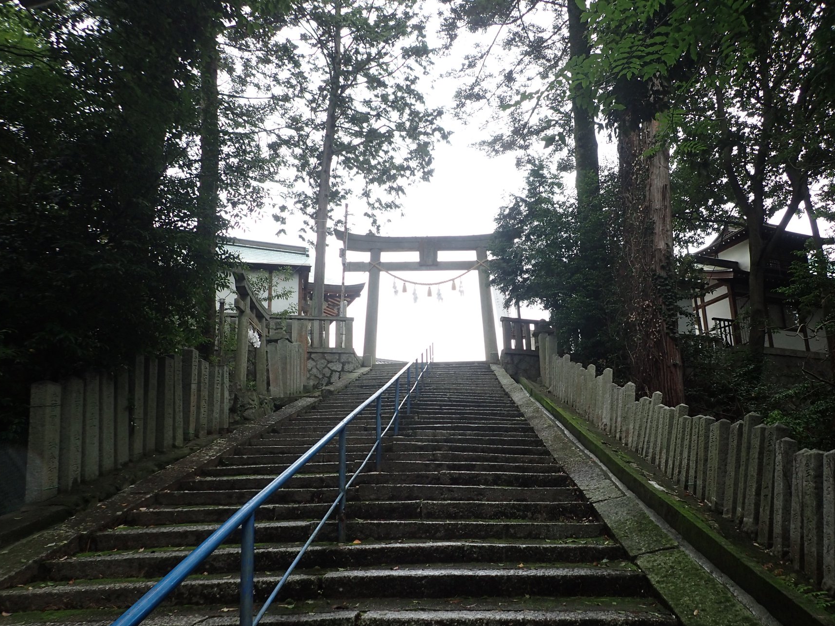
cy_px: 355
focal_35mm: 29
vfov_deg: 48.1
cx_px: 455
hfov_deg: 61.6
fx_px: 700
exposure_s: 1/200
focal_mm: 4.5
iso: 100
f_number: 2.8
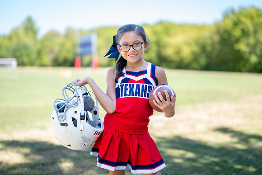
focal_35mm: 56
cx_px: 133
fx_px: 404
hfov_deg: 35.9
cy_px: 79
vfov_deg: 24.4
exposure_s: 1/1250
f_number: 1.2
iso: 100
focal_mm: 50
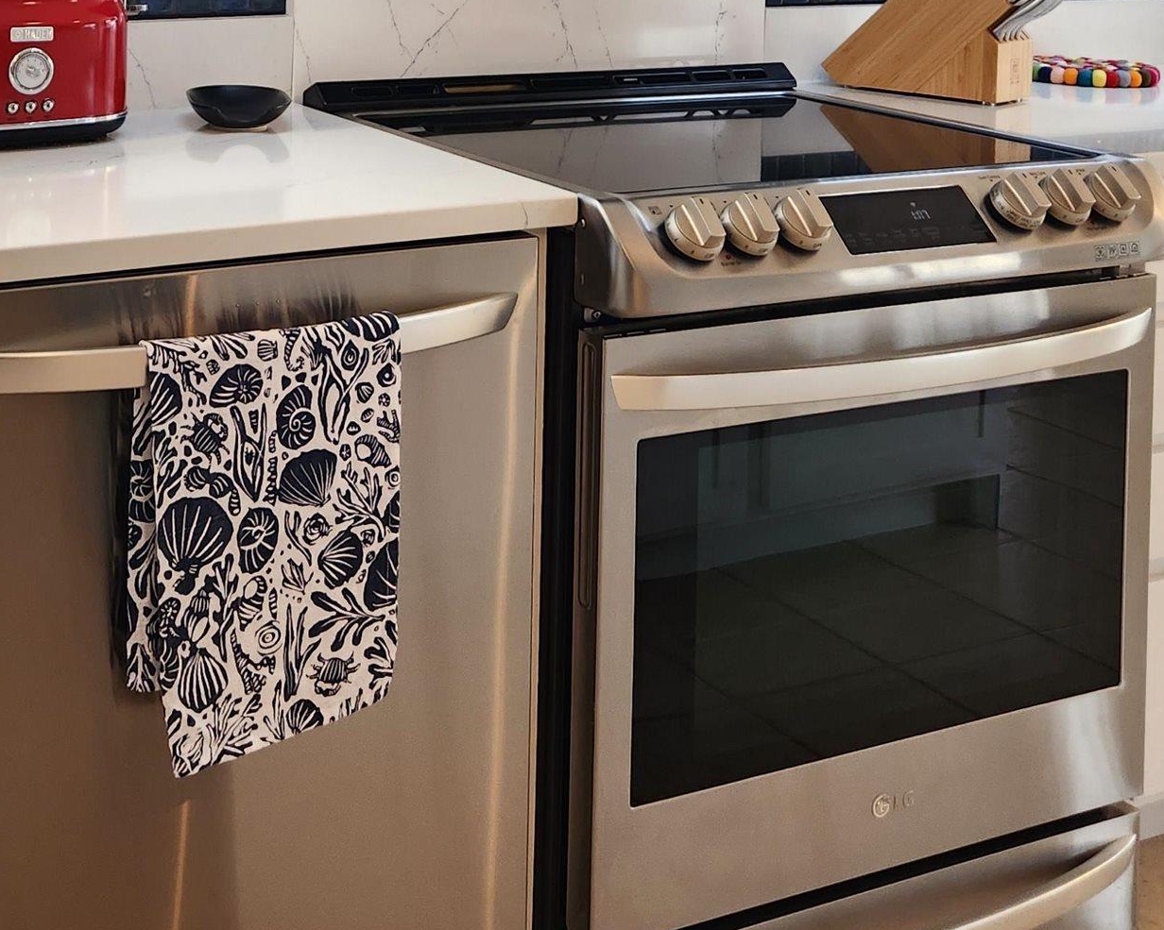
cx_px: 313
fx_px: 1929
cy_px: -126
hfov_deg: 33.0
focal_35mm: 56
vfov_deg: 25.0
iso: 160
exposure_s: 1/120
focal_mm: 5.4
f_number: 1.8
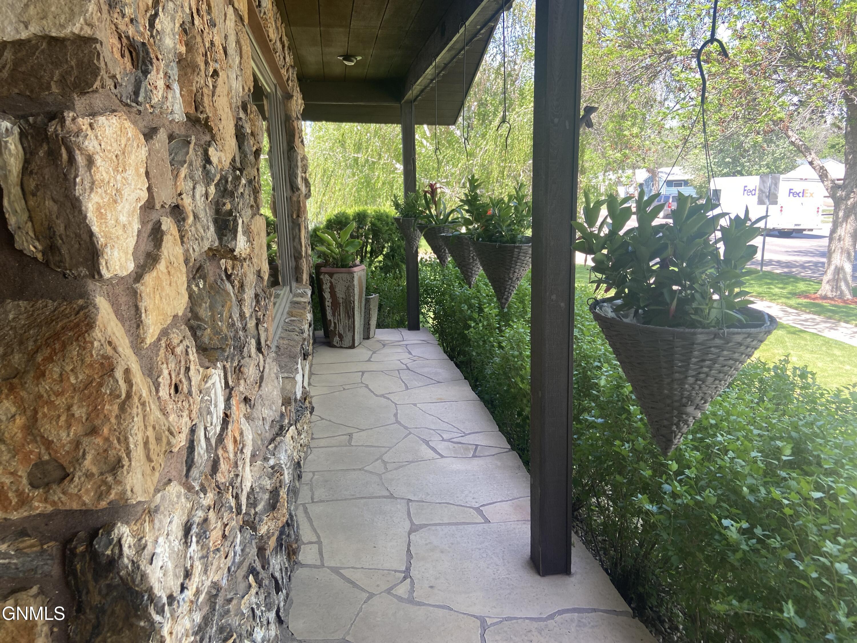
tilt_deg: -10.6
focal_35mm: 26
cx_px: 428
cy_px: 322
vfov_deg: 53.1
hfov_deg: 67.3
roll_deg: +0.5
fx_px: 644
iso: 32
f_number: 1.8
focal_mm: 4.25
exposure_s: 1/142
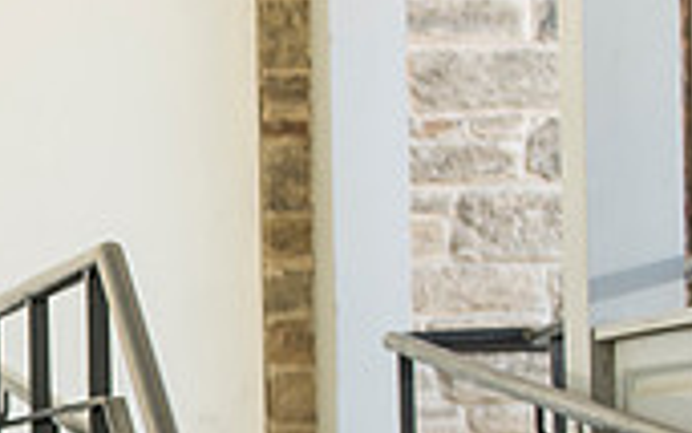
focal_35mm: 345
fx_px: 6509
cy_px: 565
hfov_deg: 6.0
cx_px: -348
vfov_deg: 3.8
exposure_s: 1/200
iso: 640
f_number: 4
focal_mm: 95
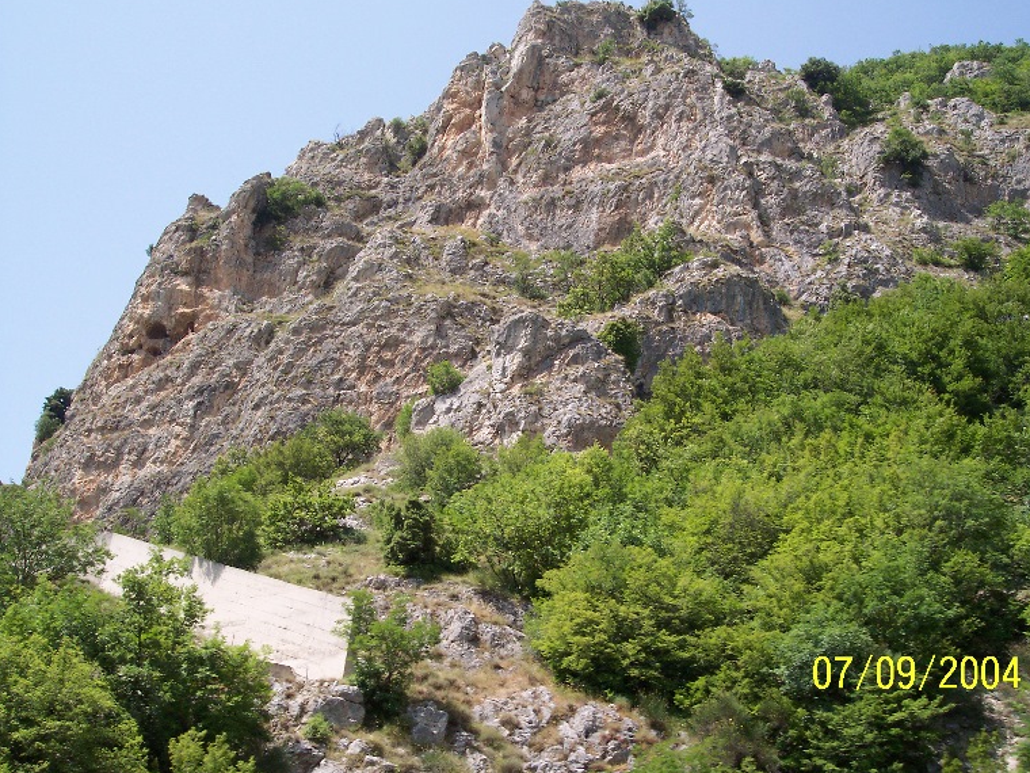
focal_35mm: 40
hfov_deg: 46.8
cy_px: 368
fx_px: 1190
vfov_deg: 36.0
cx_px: 534
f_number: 4.8
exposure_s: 1/500
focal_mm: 8
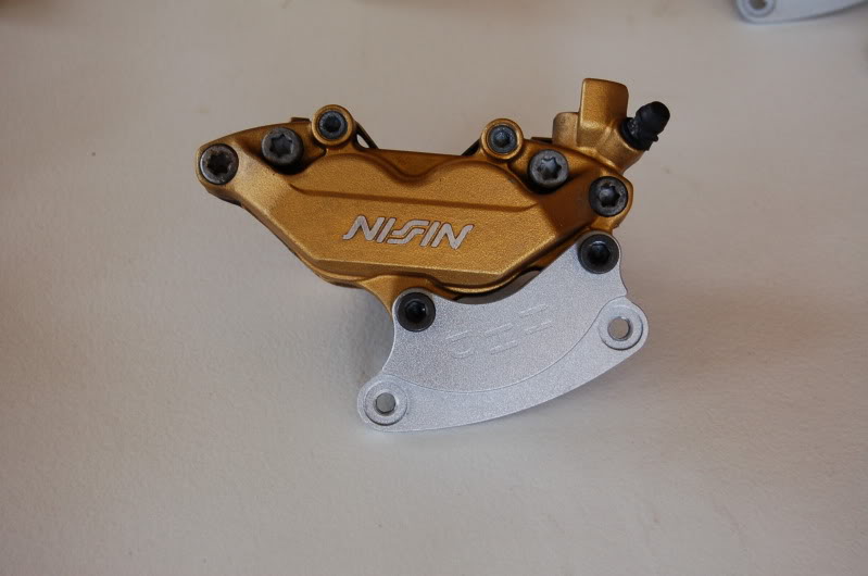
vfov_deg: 22.5
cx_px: 434
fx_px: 1444
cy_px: 288
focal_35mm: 60
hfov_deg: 33.4
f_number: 5
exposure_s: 1/50
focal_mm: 40
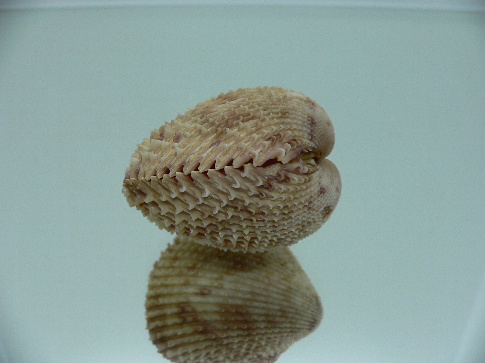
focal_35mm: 35
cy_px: 182
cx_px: 242
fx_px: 490
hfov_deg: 52.6
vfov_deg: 40.7
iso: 80
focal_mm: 4.6
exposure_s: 1/60
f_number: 2.8
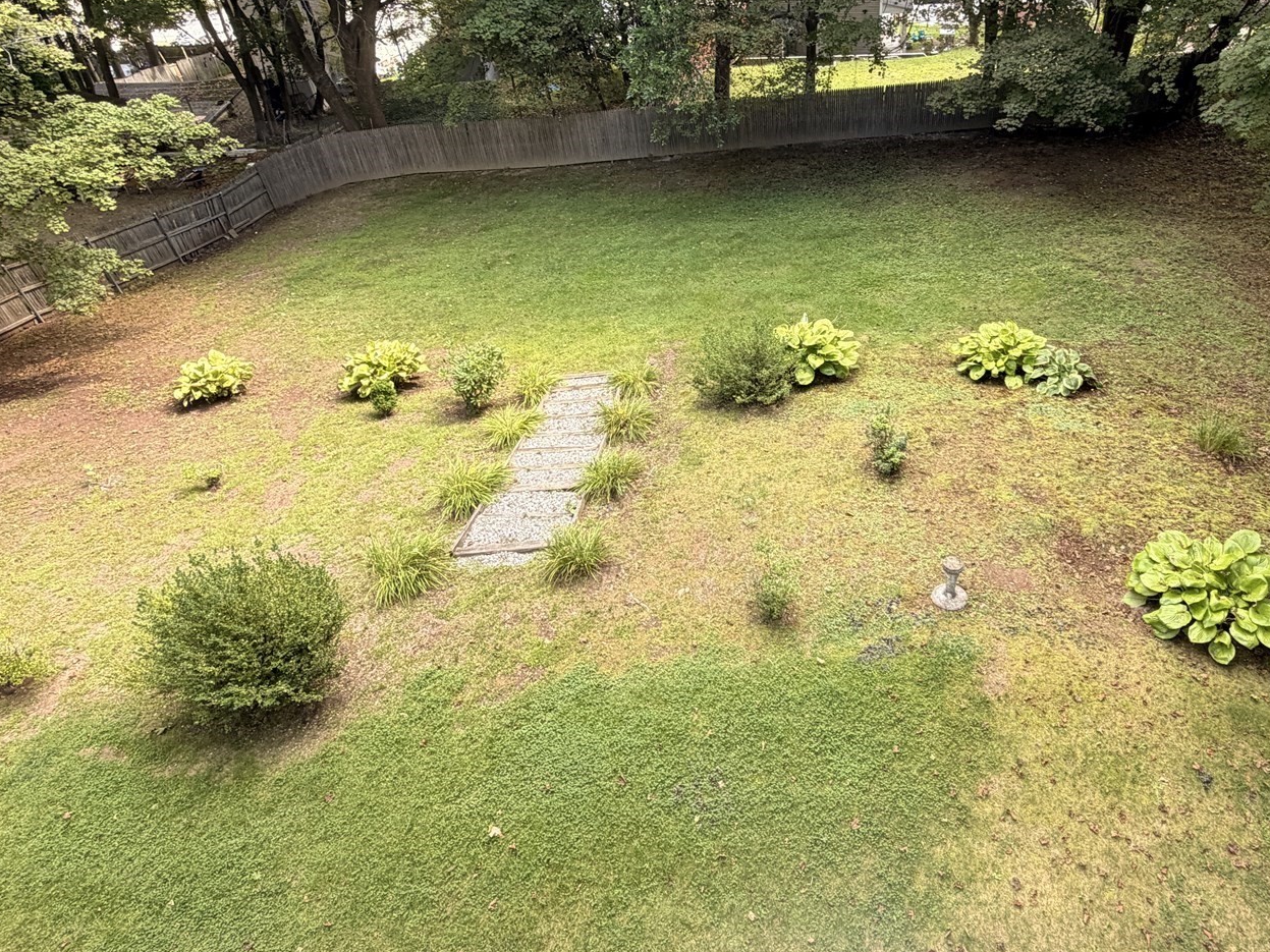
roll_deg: +2.8
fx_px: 844
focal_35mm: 23
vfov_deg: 58.2
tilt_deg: -39.4
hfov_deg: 73.0
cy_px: 365
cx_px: 776
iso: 80
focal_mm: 2.22
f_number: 2.2
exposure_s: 1/121
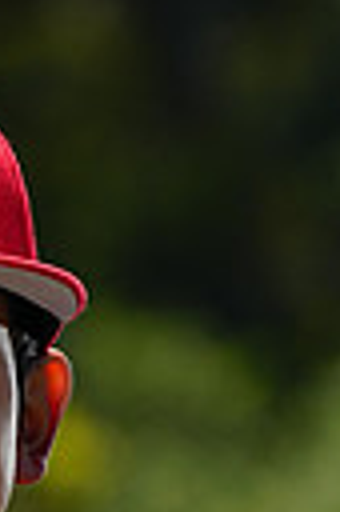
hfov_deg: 1.6
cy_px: 692
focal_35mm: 856
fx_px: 12159
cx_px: -50
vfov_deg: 2.4
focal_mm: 189
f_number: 5
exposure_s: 1/250
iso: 50
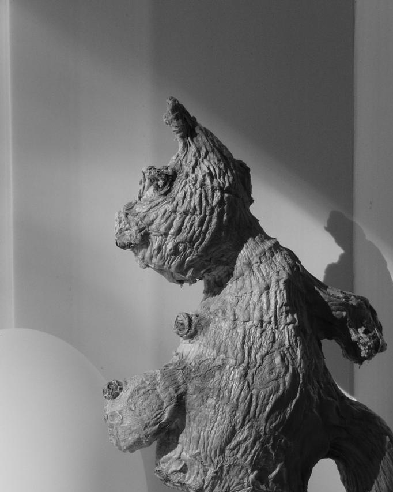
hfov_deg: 9.1
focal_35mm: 170
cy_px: 363
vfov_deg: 11.3
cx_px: 190
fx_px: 2473
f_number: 3.6
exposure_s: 1/50
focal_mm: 16.2
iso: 125
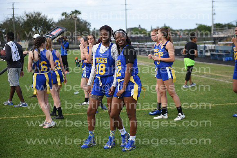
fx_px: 461
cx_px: 118
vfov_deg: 19.5
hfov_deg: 28.8
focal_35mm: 70
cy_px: 79
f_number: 3.2
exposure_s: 1/2500
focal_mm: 70
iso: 800
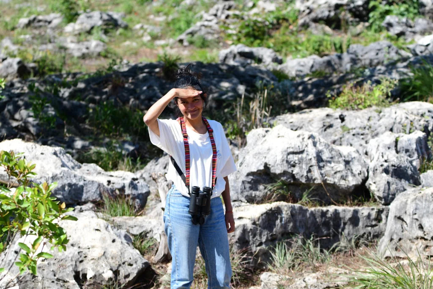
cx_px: 216
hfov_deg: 9.1
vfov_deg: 6.1
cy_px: 144
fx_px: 2706
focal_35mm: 225
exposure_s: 1/1600
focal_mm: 150
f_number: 6.3
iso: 640
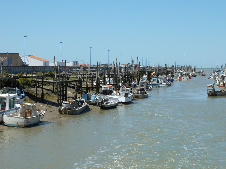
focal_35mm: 81
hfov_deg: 24.1
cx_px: 111
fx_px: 529
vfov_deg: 18.2
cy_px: 86
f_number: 5
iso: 80
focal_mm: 12.8
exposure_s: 1/400
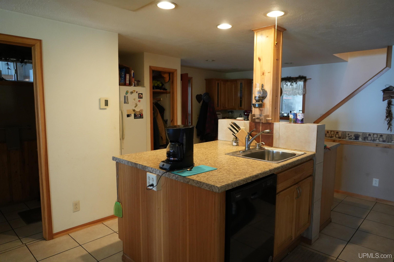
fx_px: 263
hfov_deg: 73.7
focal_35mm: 24
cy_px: 131
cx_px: 197
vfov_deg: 53.1
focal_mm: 24
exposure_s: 1/160
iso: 3200
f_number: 3.5
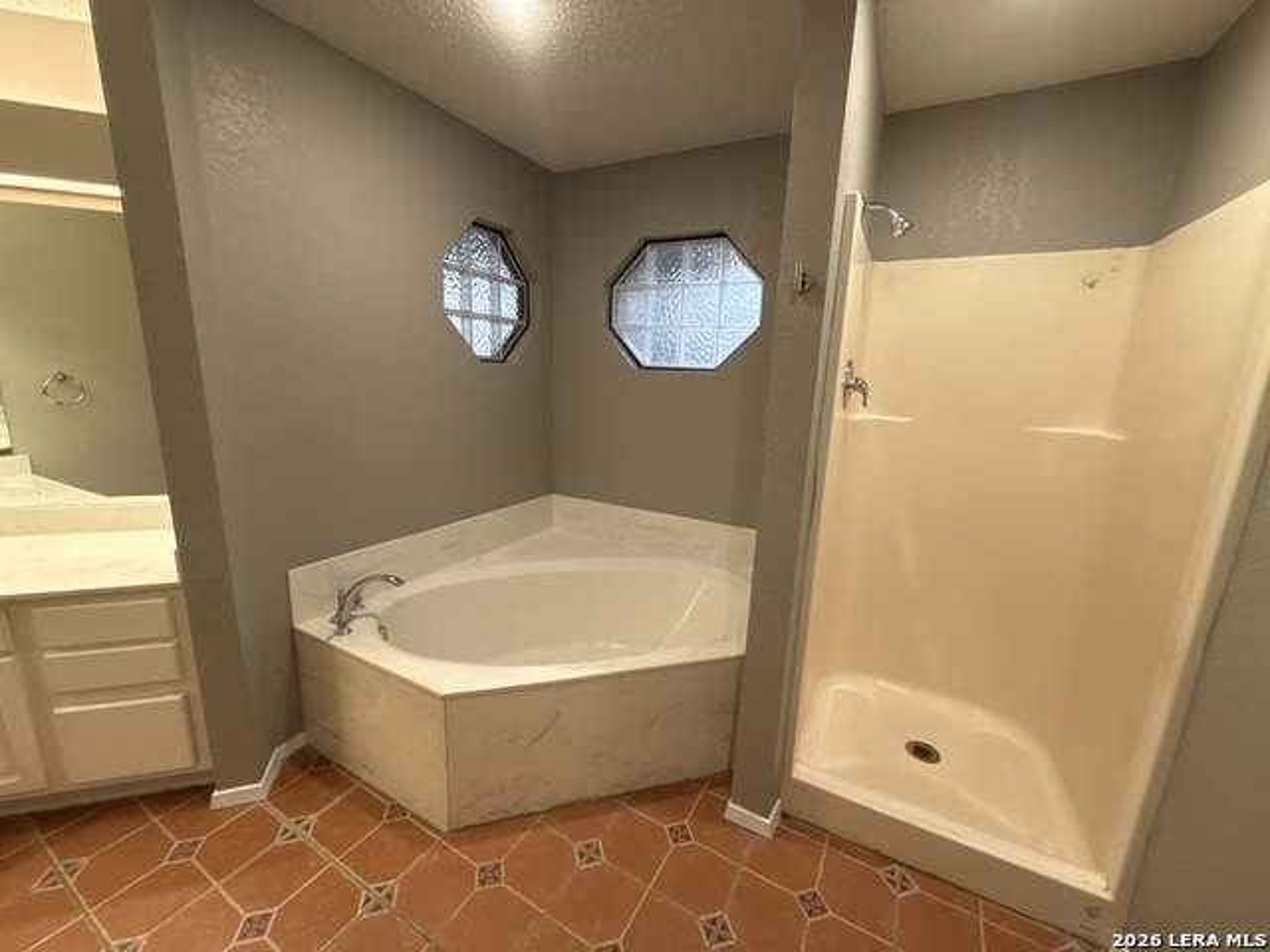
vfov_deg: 85.7
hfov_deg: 102.1
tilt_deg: -11.1
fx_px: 514
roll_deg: -2.2
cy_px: 476
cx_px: 635
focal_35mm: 14
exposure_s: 1/120
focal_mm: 2.22
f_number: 2.2
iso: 320
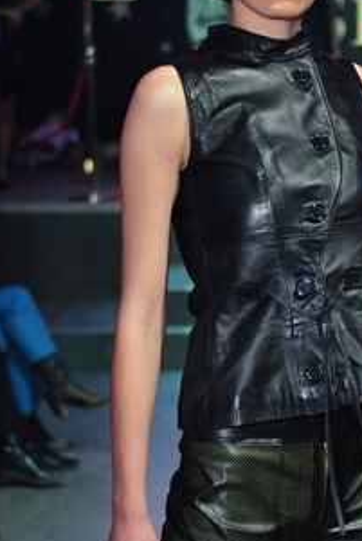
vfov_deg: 16.5
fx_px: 1868
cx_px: 264
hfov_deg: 11.0
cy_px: 273
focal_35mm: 124
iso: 800
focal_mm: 48
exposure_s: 1/160
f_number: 2.8
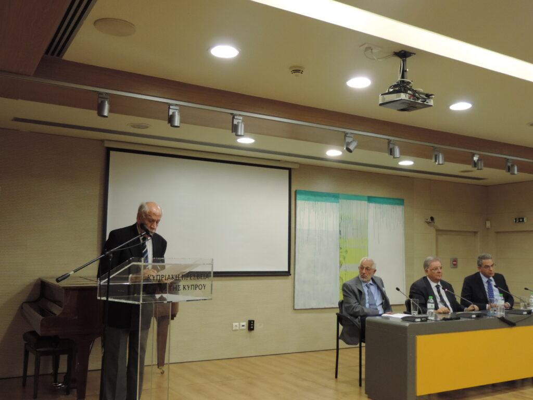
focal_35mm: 35
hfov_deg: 52.6
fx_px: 539
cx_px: 266
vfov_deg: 40.7
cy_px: 200
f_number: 3.3
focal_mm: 6.2
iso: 400
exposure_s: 1/30
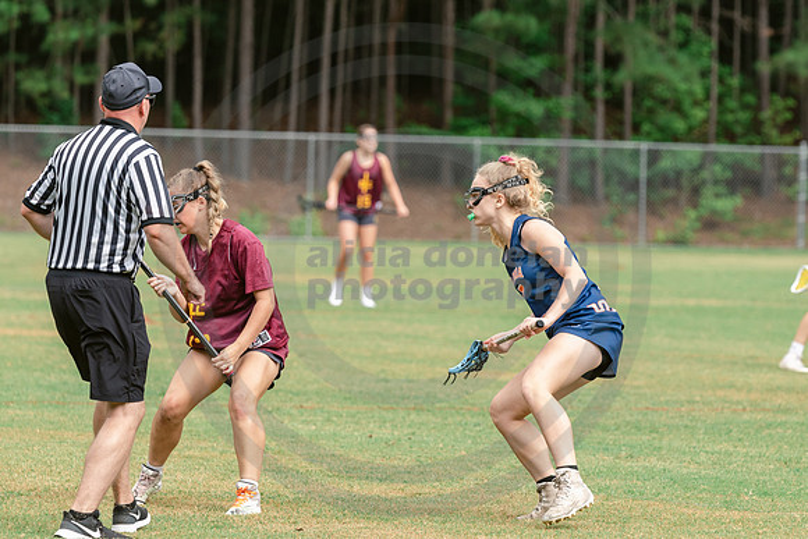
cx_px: 529
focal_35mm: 310
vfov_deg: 4.4
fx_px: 6953
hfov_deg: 6.6
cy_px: 287
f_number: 4
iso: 250
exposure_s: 1/1000
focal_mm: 180
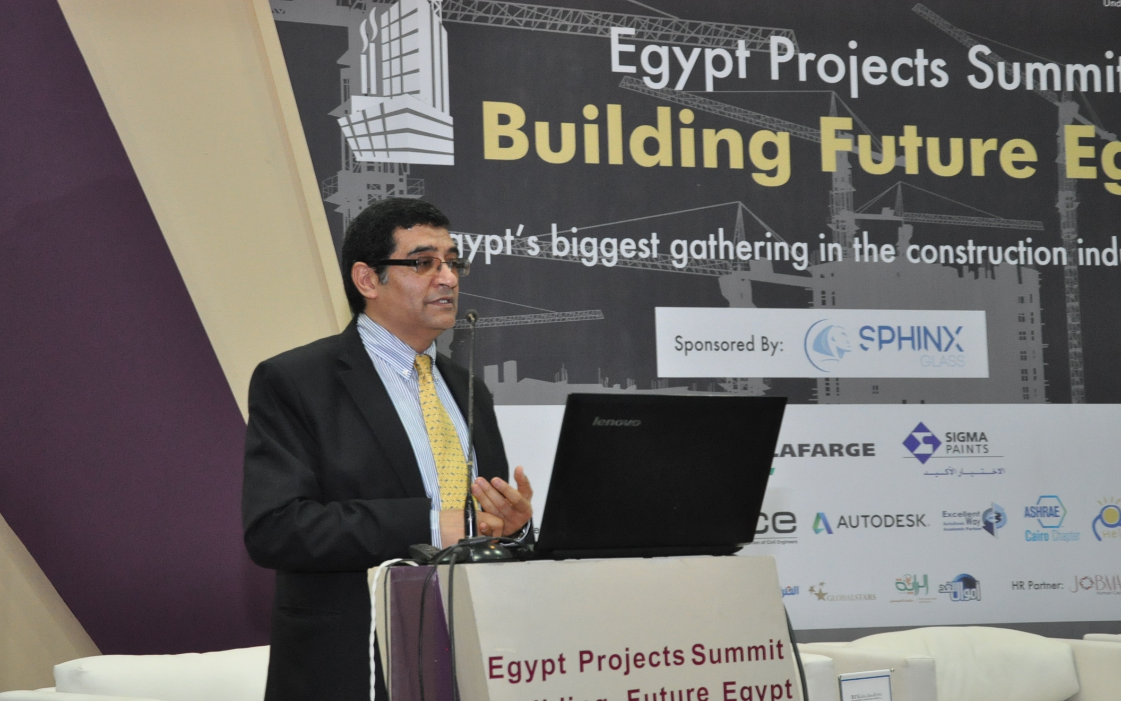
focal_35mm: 62
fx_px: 1894
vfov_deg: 21.0
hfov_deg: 33.0
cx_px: 555
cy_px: 364
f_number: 4.5
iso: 2500
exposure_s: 1/80
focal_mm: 40
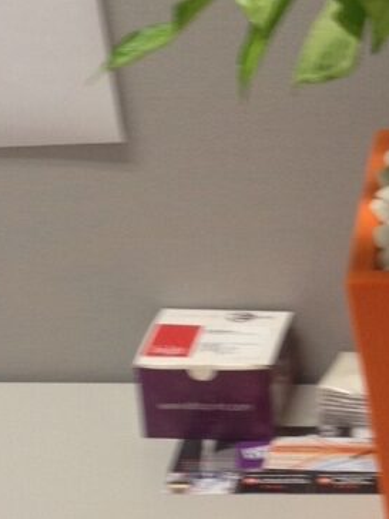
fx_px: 2352
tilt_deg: -28.4
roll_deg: +0.8
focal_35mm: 157
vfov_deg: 12.6
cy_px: 318
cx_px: 537
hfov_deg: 9.3
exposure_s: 1/20
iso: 50
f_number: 2.4
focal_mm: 4.28
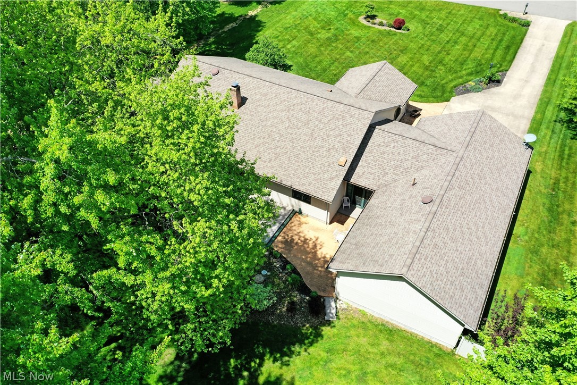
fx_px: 449
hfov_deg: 65.5
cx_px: 288
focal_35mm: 28
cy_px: 192
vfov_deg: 46.4
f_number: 5.6
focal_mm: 10.26
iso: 100
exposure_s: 1/400
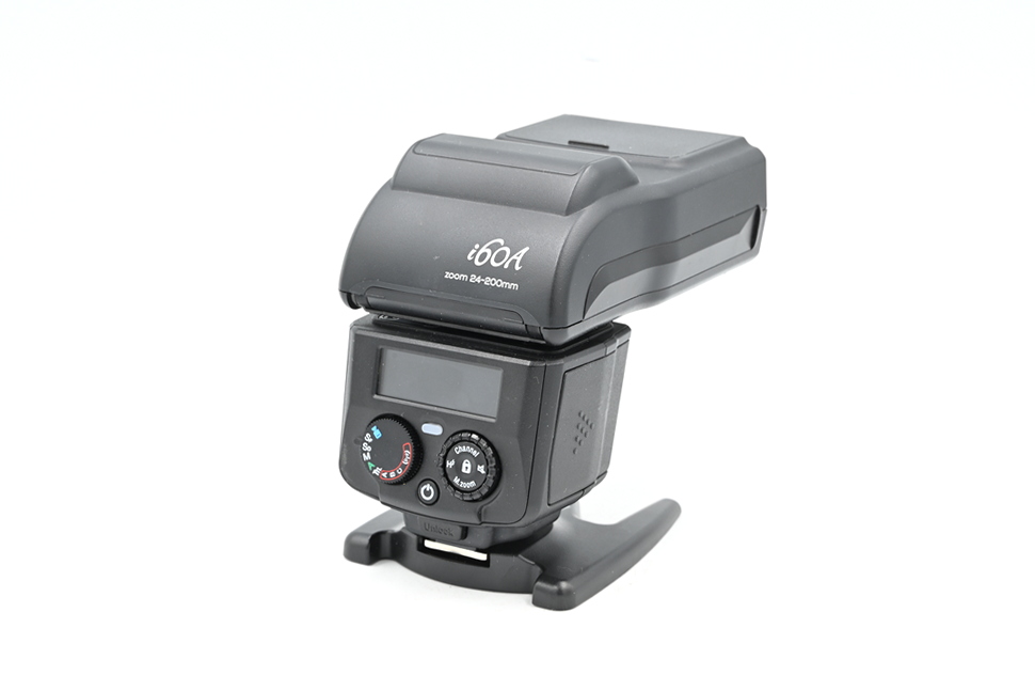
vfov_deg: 18.2
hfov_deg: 27.0
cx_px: 518
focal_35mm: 75
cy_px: 346
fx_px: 2156
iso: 200
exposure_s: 1/13
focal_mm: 75
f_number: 14
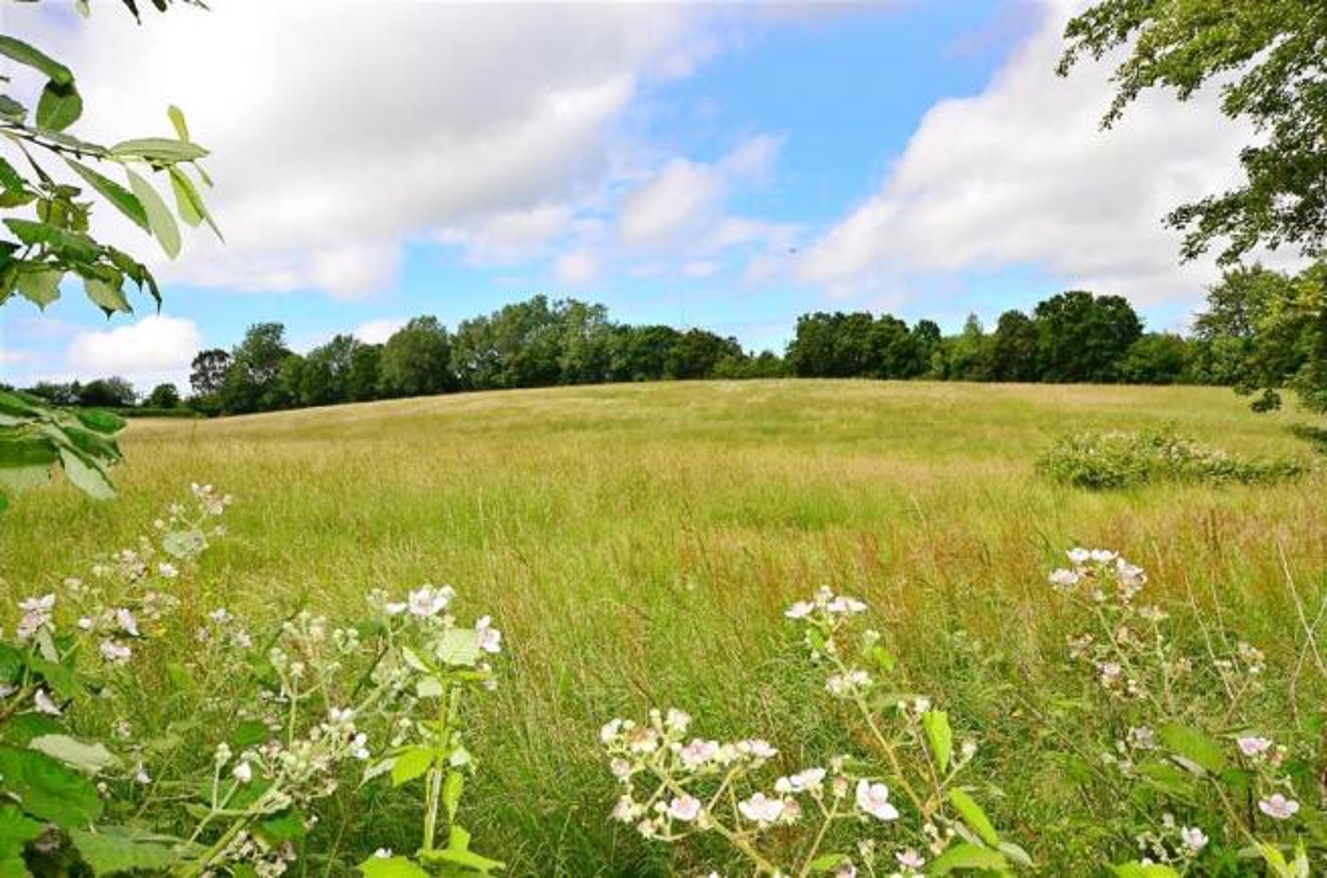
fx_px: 1048
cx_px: 664
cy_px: 439
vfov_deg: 45.5
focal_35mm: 28
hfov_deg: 64.7
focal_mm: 19
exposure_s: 1/200
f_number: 14
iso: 200
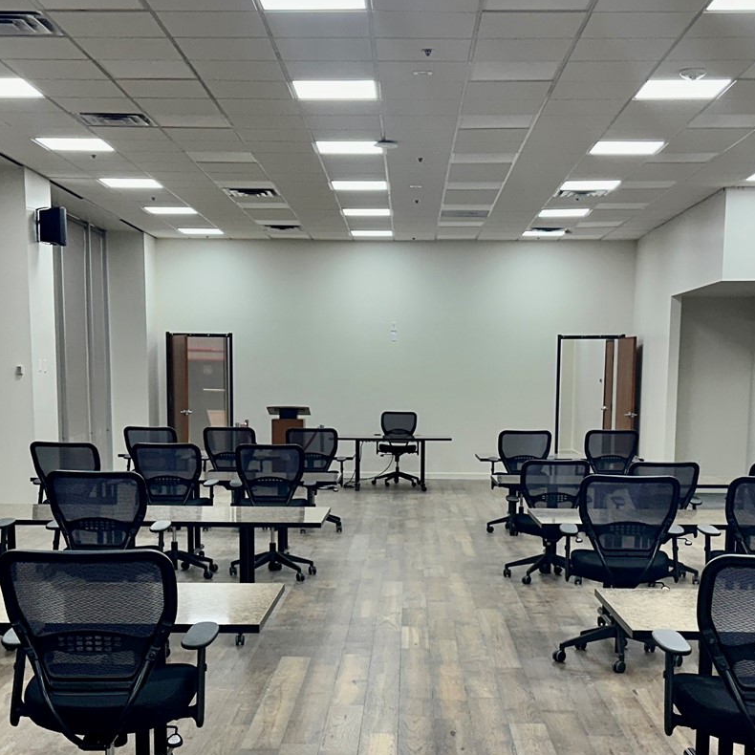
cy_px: 561
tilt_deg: -8.0
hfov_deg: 31.1
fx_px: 1357
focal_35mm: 55
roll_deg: -0.8
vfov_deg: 30.6
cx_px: 379
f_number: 1.78
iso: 125
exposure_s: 1/120
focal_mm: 6.86
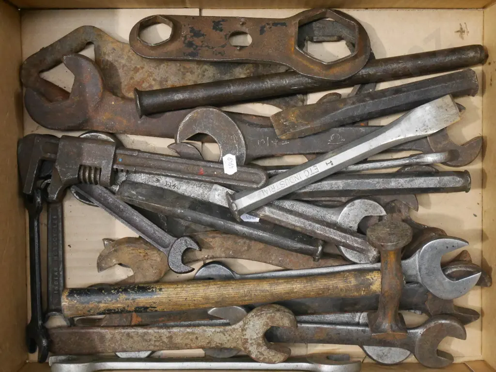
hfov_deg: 34.3
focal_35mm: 56
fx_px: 803
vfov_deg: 26.1
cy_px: 186
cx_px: 248
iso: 3200
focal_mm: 28
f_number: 5.5
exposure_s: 1/30
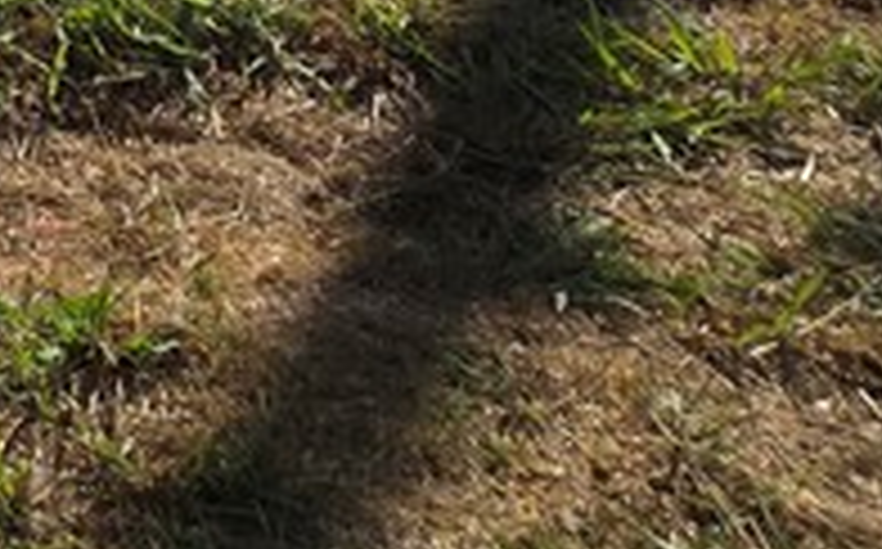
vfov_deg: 13.1
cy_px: -801
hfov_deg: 18.1
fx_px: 1729
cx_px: -932
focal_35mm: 72
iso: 50
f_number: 2.2
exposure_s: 1/3381
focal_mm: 2.2
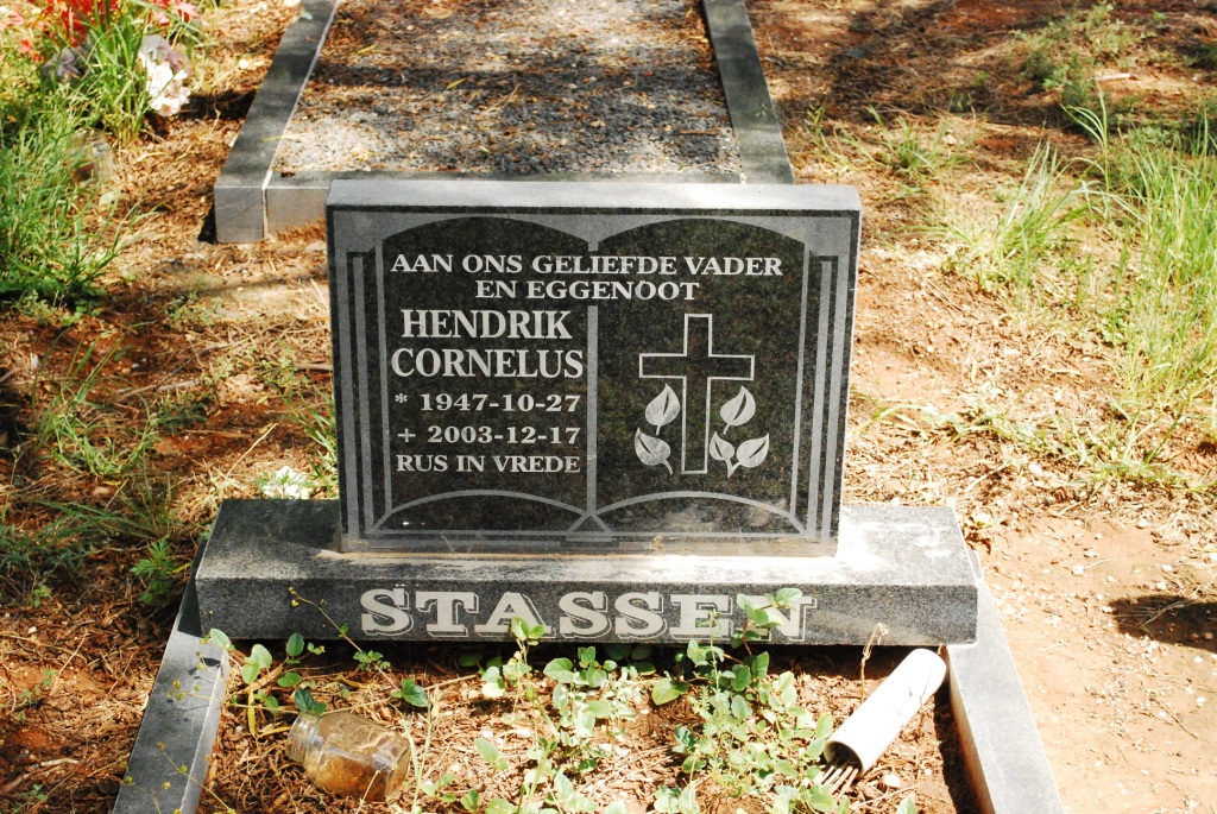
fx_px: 2030
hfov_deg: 33.4
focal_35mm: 60
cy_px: 407
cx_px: 608
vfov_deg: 22.7
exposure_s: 1/2500
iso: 1600
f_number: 5.3
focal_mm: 40
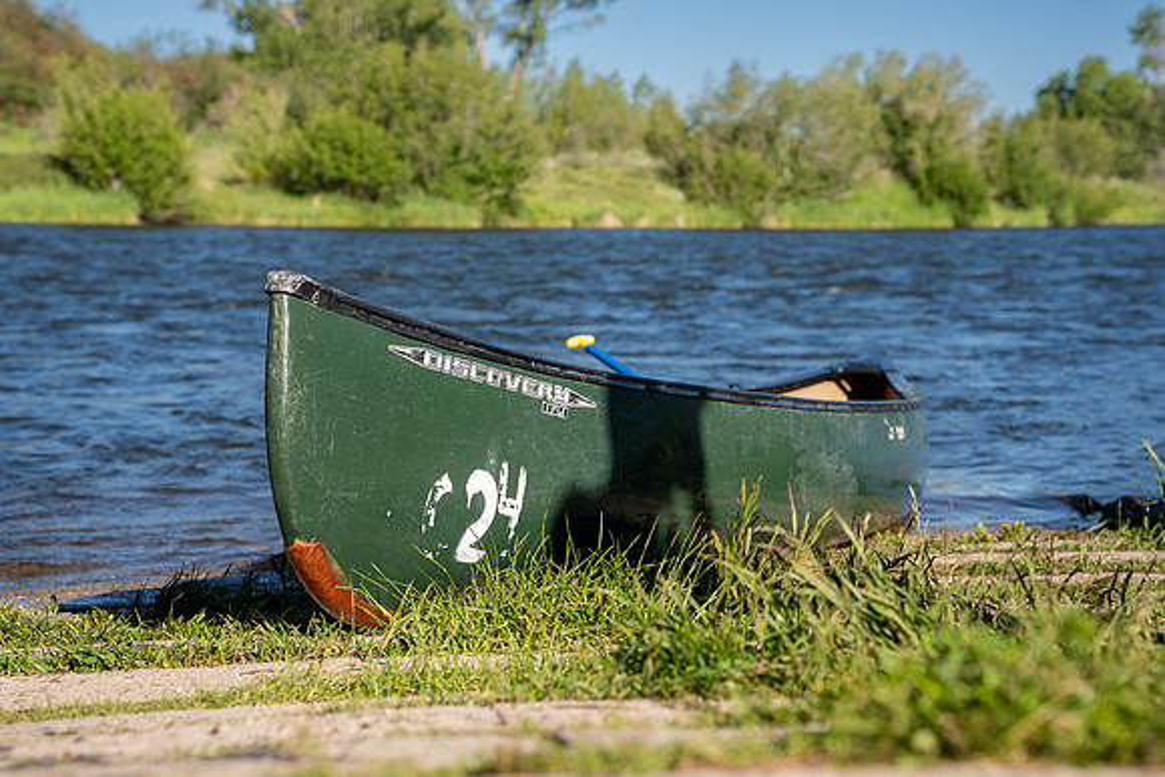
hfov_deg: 28.7
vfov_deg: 19.4
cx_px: 582
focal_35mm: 70
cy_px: 388
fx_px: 2278
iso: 100
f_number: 5.6
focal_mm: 70
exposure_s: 1/400
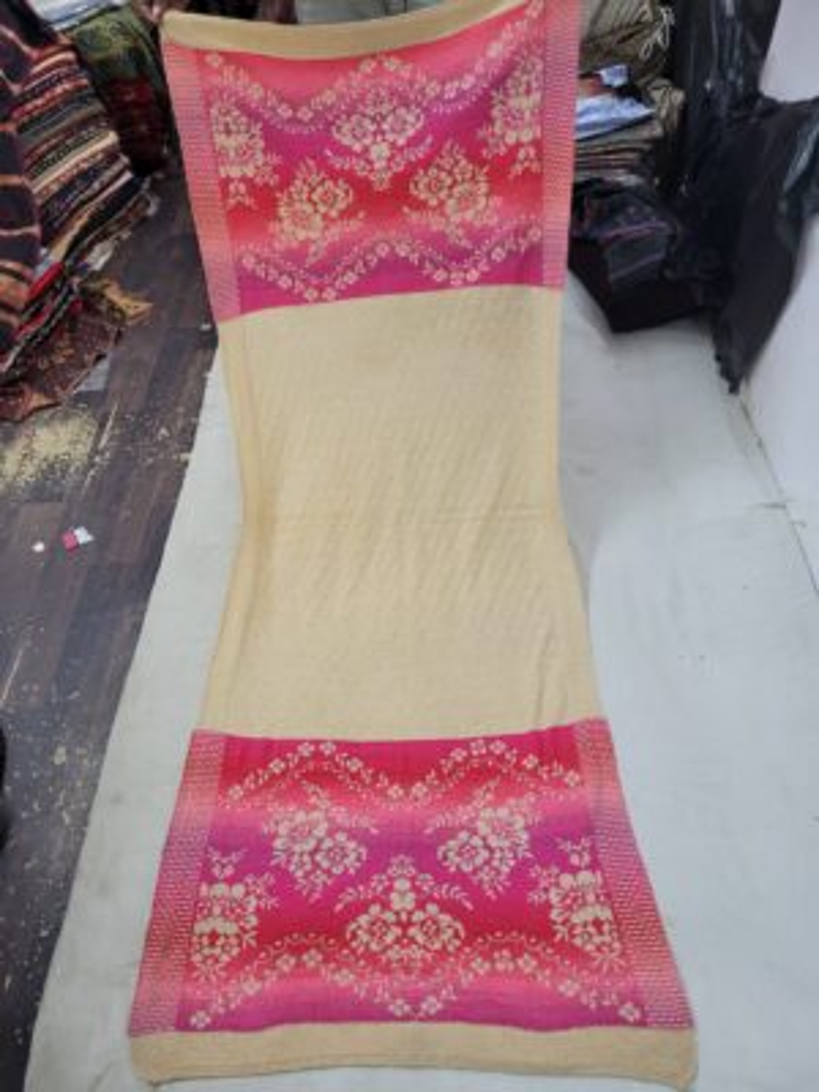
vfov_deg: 67.3
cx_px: 410
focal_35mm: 26
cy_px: 546
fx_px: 820
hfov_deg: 53.1
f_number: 1.8
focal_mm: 5.4
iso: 250
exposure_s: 1/50
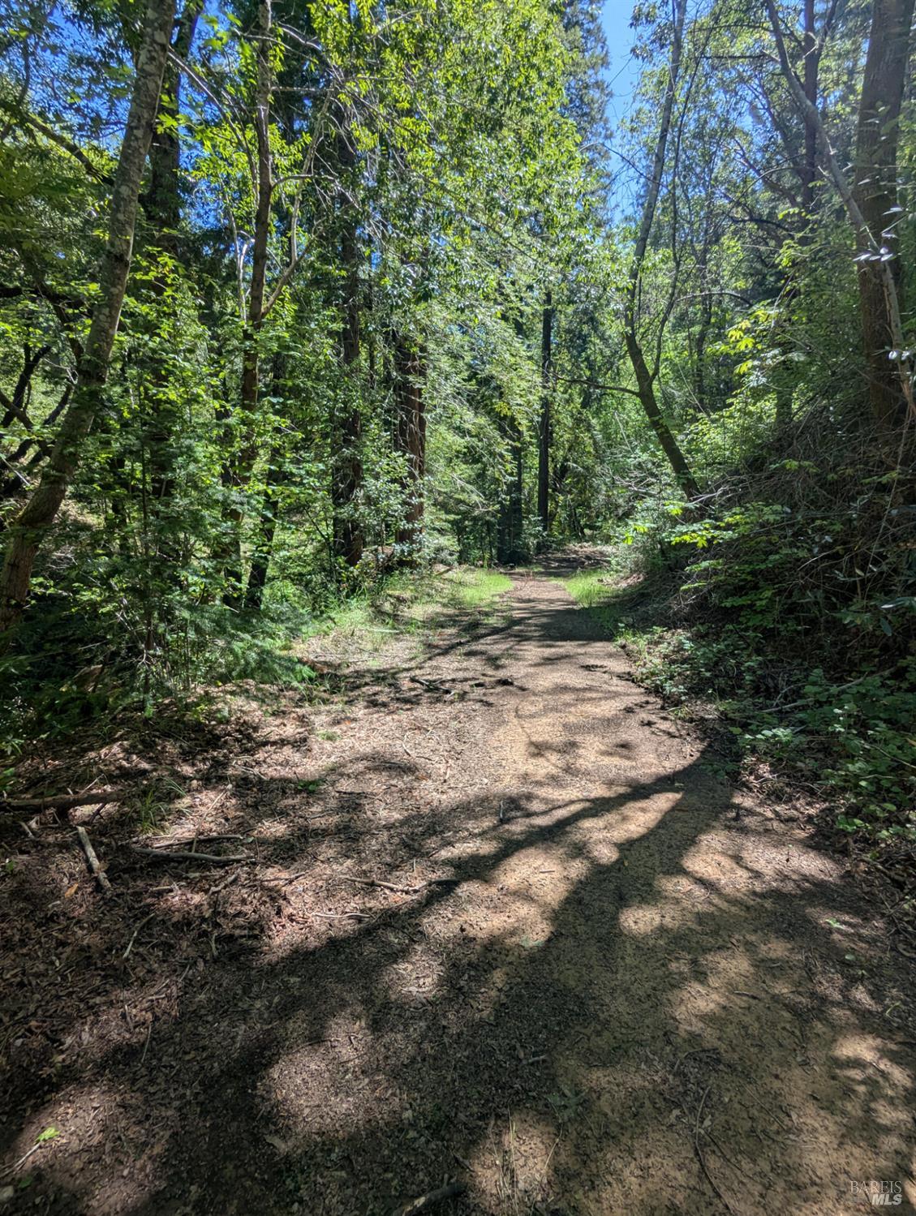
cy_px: 608
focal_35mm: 16
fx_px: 563
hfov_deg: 78.3
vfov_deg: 94.4
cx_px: 458
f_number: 2.2
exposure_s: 1/580
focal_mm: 2.35
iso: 48
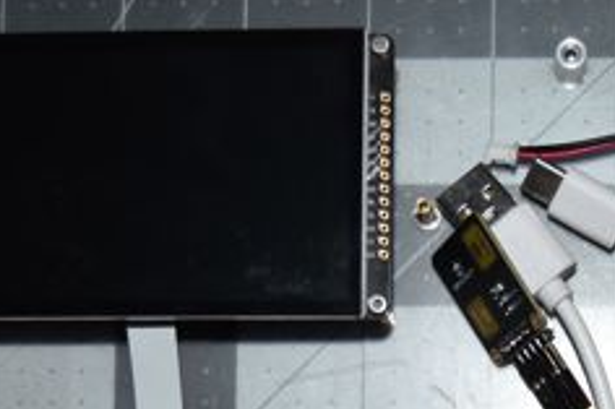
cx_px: 521
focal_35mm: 110
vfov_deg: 12.0
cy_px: 555
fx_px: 1878
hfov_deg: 18.4
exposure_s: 1/60
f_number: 4
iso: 160
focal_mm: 24
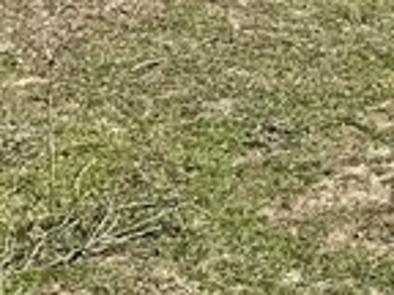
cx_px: 955
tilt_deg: +2.4
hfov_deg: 10.1
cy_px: -612
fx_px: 1946
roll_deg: +0.6
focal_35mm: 171
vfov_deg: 7.5
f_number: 1.78
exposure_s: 1/4348
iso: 80
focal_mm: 6.86
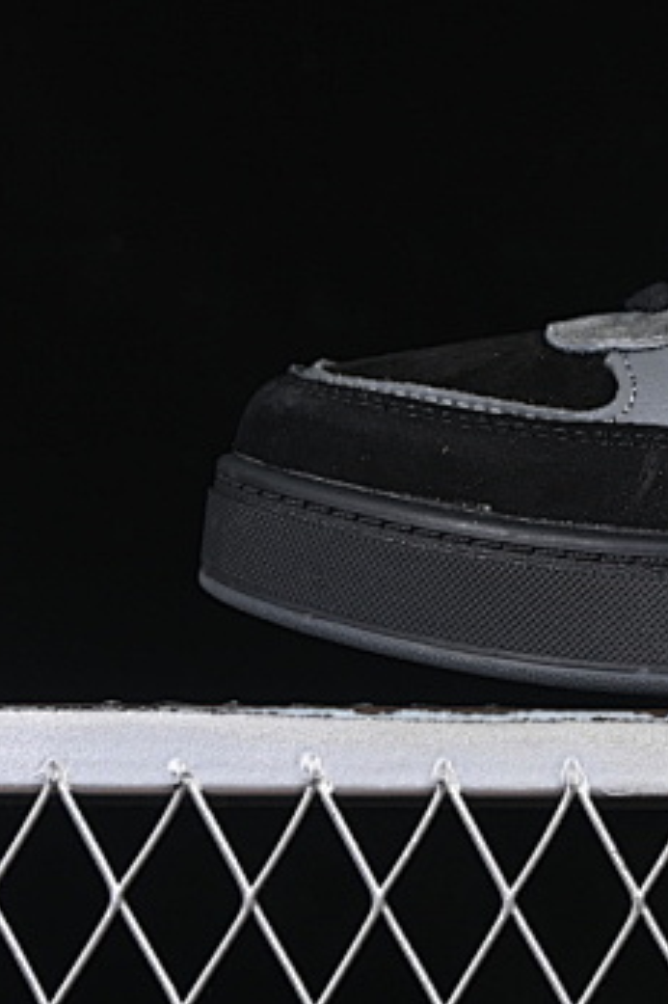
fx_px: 4820
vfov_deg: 11.9
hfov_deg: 7.8
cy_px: 236
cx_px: 989
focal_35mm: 173
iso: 160
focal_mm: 50
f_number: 6.3
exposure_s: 1/60
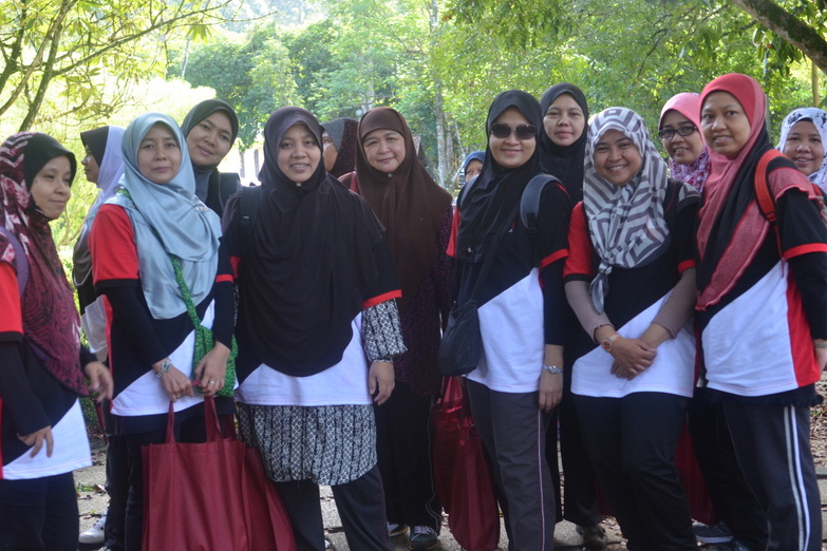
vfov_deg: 25.3
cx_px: 411
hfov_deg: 37.2
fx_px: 1229
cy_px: 278
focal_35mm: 54
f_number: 4.5
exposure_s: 1/125
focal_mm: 35
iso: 1000
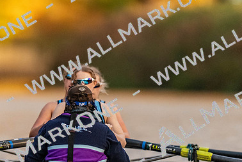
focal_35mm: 1380
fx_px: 9287
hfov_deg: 1.5
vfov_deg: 1.0
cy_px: 96
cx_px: 104
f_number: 4
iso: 2800
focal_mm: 600
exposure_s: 1/2500
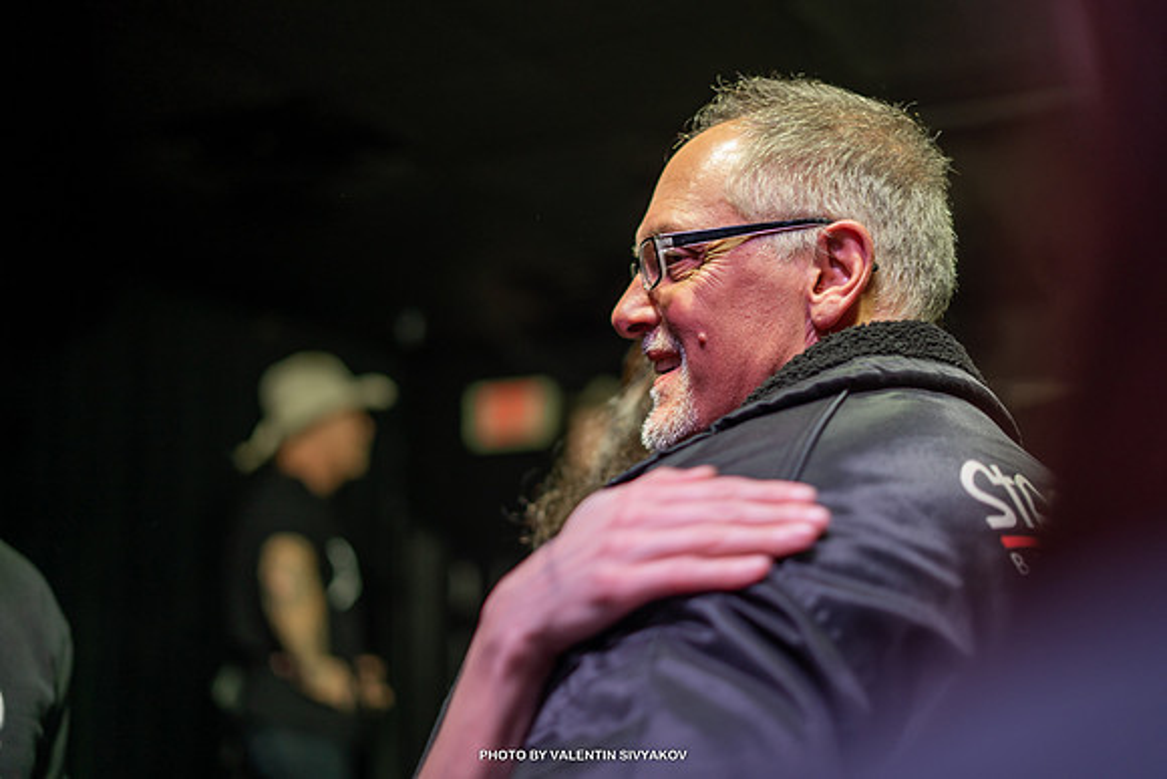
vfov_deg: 27.0
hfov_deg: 39.6
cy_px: 390
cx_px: 584
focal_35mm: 50
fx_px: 1621
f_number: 1.8
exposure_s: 1/125
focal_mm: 50
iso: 250
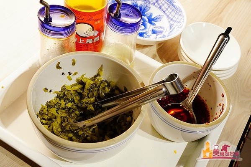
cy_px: 84
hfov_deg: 46.4
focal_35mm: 42
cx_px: 126
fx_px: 293
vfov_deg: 31.9
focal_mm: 28
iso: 3200
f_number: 5.6
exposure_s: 1/125
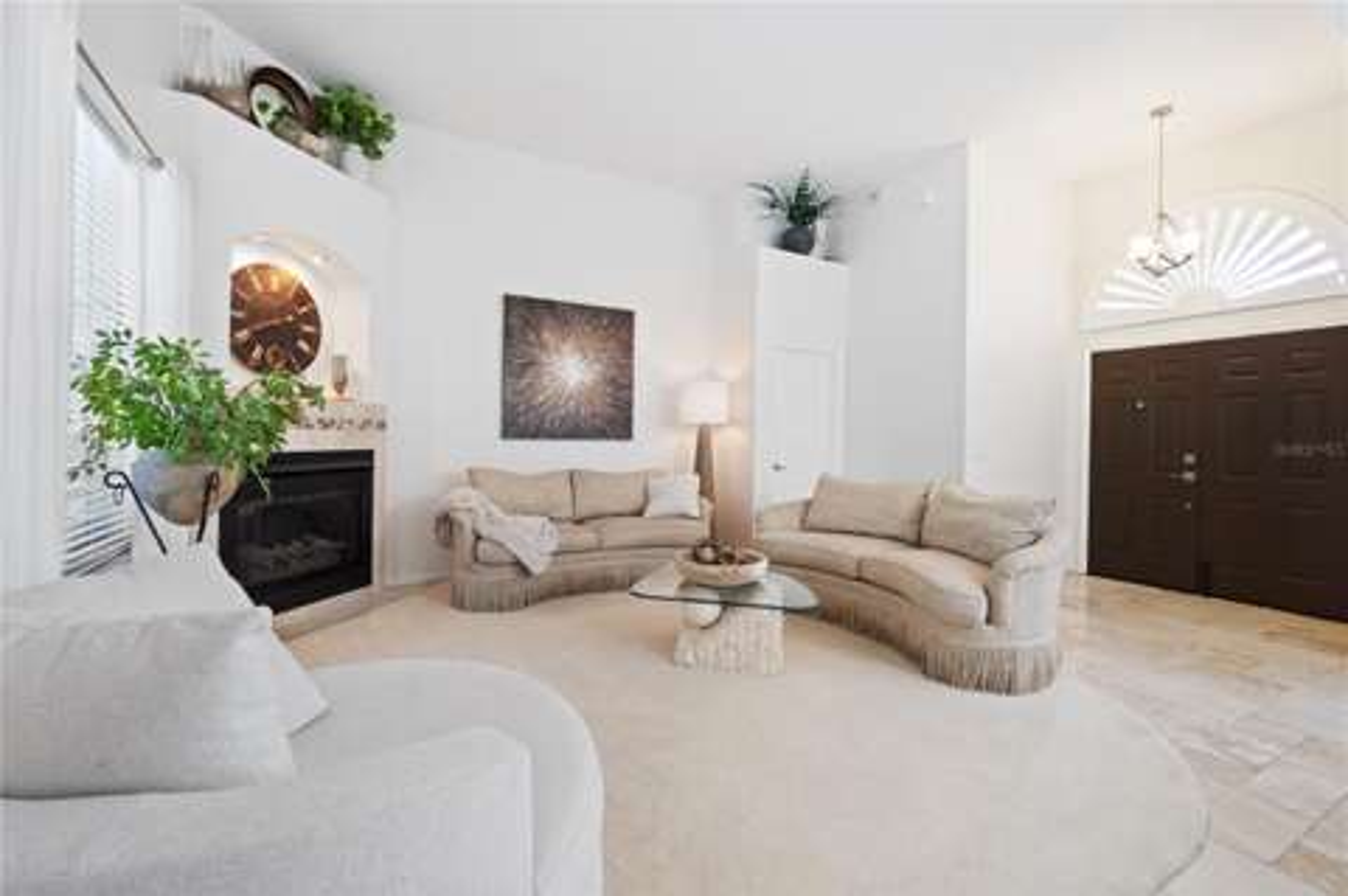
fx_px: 561
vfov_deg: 77.2
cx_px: 674
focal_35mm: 15
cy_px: 448
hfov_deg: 100.4
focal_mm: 10
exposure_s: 1.3
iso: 100
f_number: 8
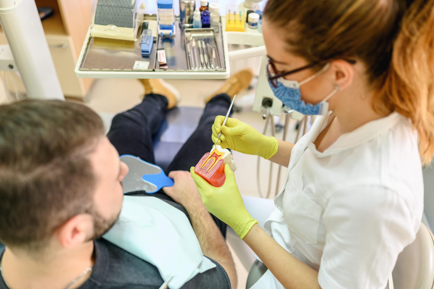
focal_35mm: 35
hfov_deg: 54.5
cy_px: 144
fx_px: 422
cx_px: 217
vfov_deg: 37.8
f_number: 2
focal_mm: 35
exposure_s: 1/250
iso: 400
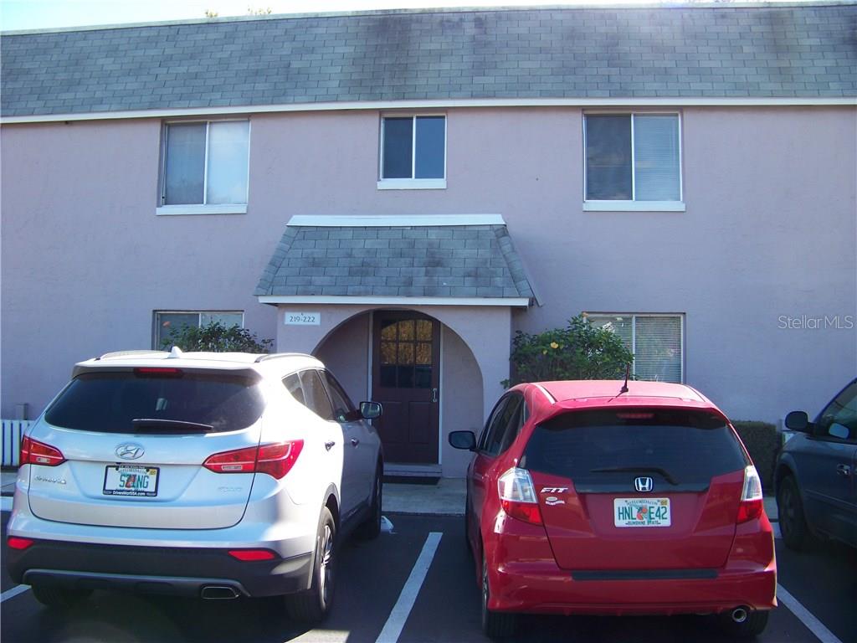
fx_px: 891
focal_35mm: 36
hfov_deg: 51.4
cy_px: 322
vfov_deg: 39.7
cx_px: 428
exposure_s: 1/250
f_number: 2.8
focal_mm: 5.85
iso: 64
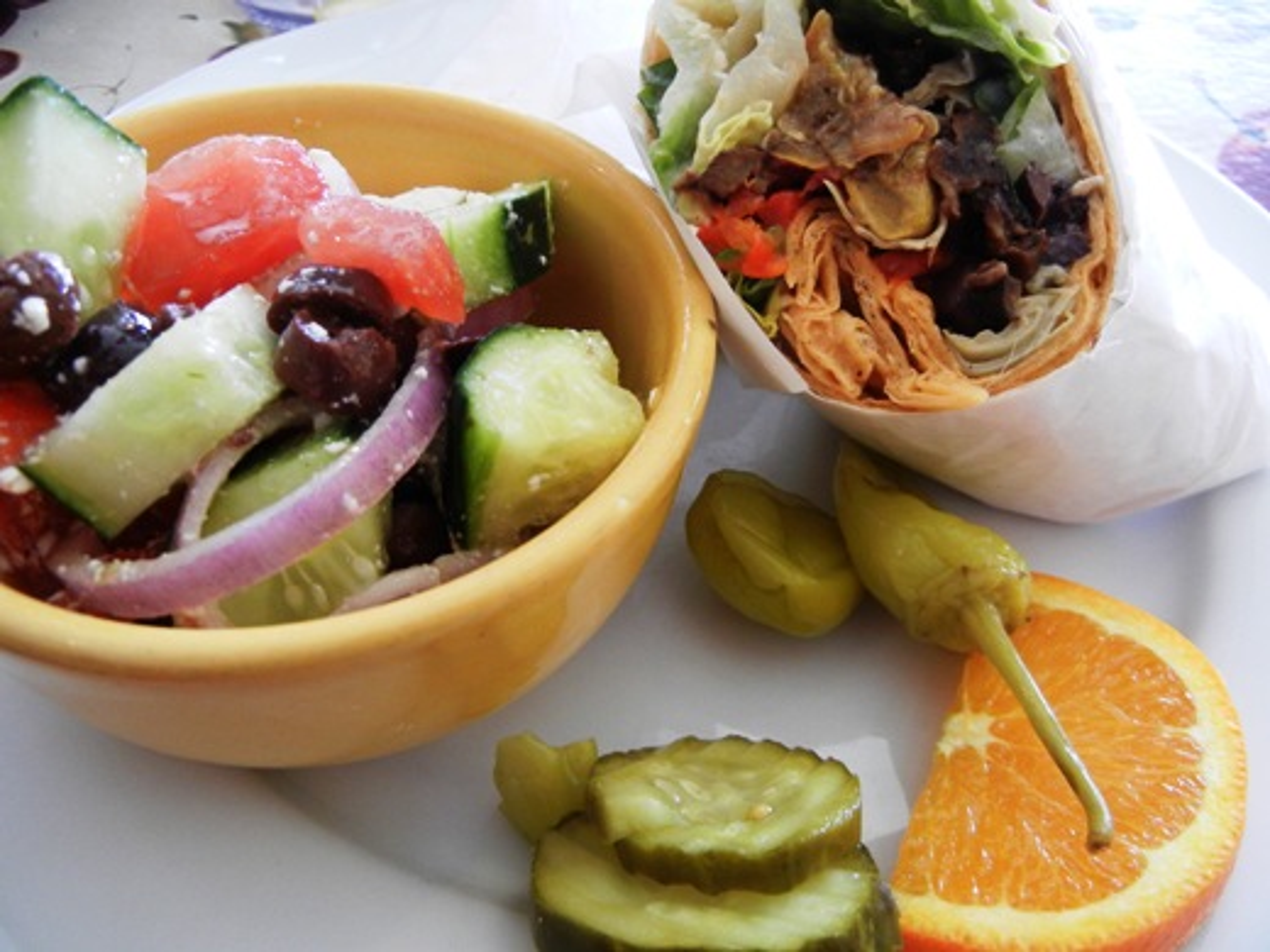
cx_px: 635
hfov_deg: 60.0
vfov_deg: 46.8
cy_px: 476
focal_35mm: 30
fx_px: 1101
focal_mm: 5.4
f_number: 3.5
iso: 400
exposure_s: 1/20.4
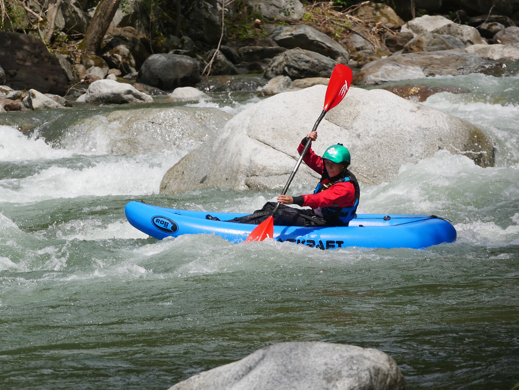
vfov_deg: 4.4
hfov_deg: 5.9
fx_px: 5070
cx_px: 209
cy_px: 193
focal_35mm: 338
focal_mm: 140
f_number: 7.1
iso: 200
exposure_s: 1/800
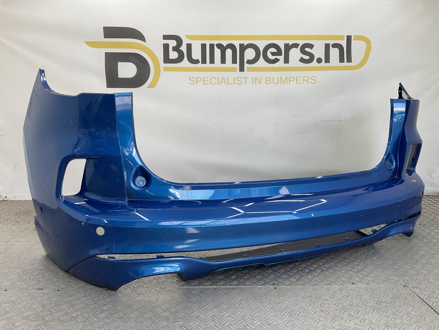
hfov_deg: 61.7
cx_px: 220
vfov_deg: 48.2
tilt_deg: -9.0
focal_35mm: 29
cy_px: 165
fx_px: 368
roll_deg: -0.1
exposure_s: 1/129
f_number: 1.8
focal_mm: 3
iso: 16
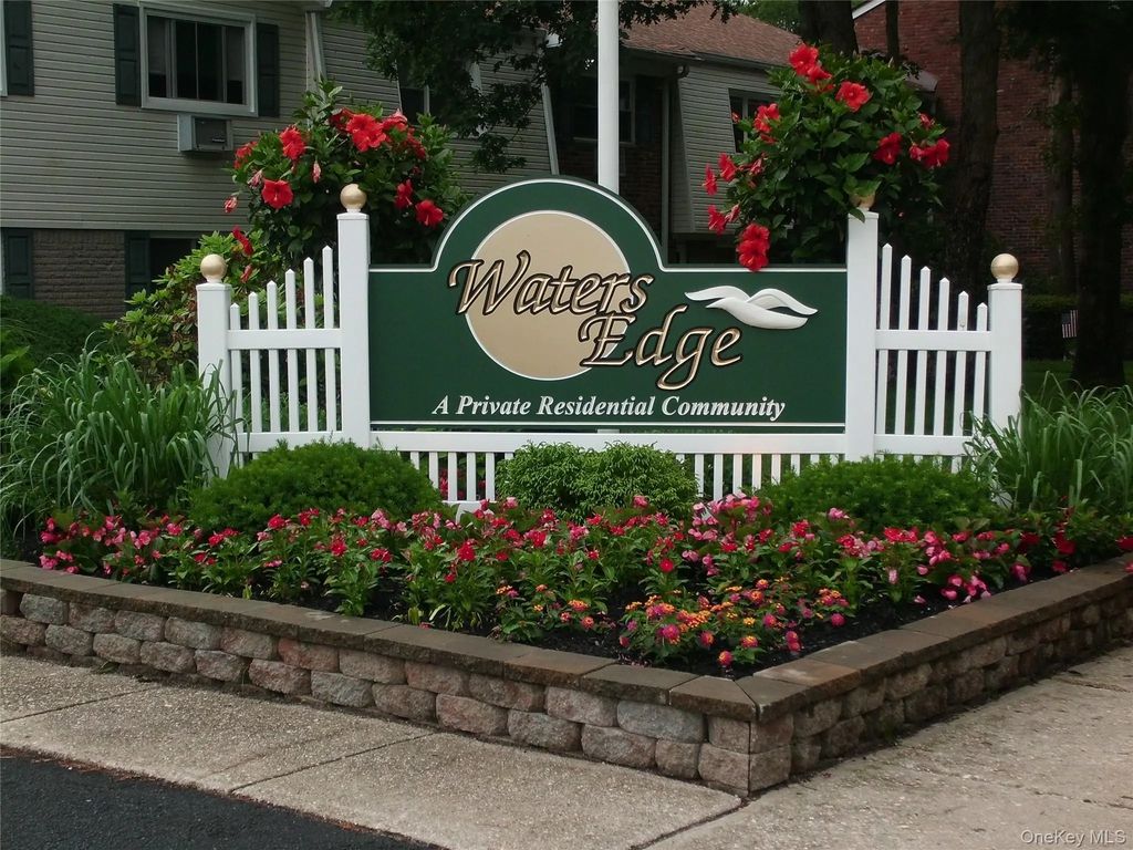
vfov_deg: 24.8
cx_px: 566
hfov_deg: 32.7
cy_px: 425
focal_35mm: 59
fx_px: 1931
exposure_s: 1/100
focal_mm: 10.5
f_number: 3.7
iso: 64
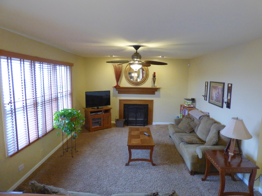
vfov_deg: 66.0
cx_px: 131
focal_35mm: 20
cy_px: 98
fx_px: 151
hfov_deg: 81.7
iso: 400
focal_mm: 3.58
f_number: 2.8
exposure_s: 1/15
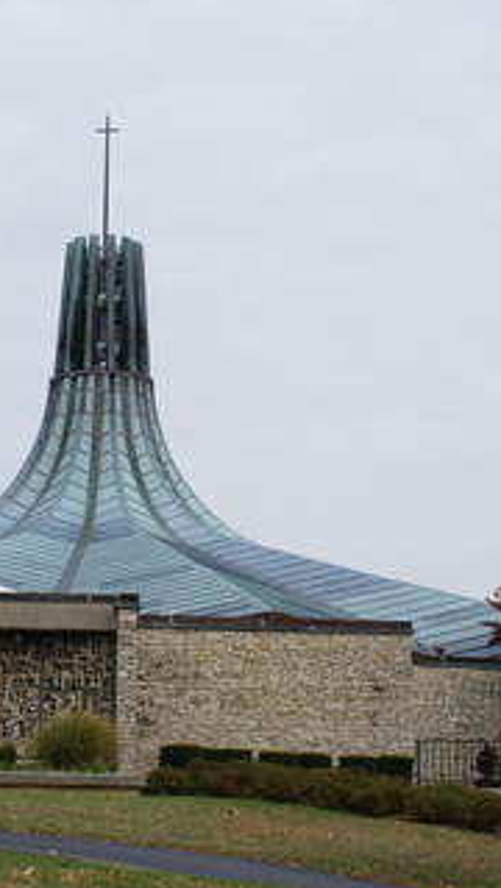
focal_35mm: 69
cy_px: 450
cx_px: 134
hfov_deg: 17.4
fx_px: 1626
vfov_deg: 30.5
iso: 100
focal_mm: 28
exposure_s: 1/640
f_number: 5.6
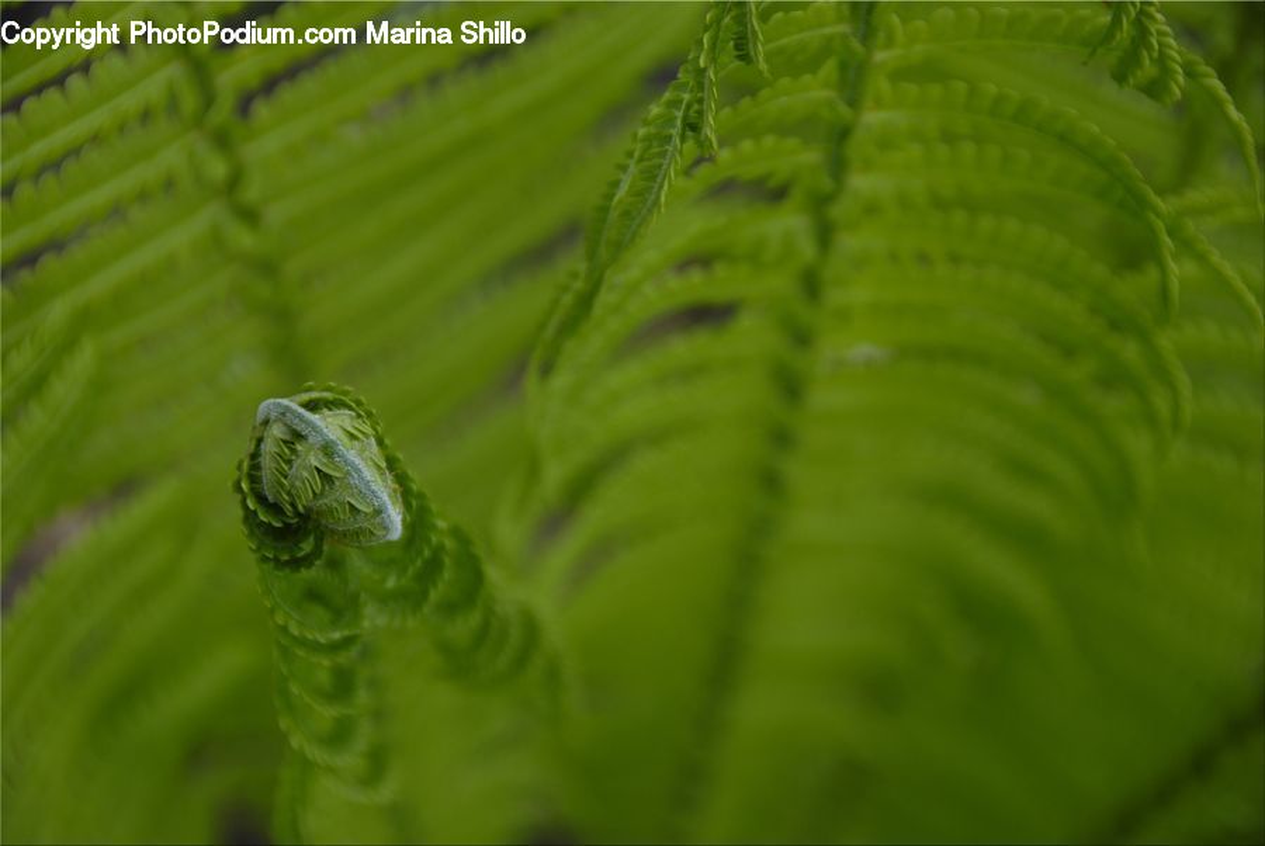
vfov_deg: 6.8
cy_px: 423
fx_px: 7122
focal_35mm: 202
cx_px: 632
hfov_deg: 10.1
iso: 100
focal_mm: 135
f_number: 6.3
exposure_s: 1/80
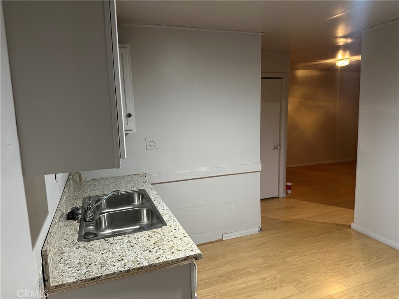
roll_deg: +0.6
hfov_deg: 71.6
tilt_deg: -8.8
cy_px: 150
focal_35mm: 24
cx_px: 200
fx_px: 277
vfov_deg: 56.8
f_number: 1.78
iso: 400
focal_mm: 6.86
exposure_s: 1/60
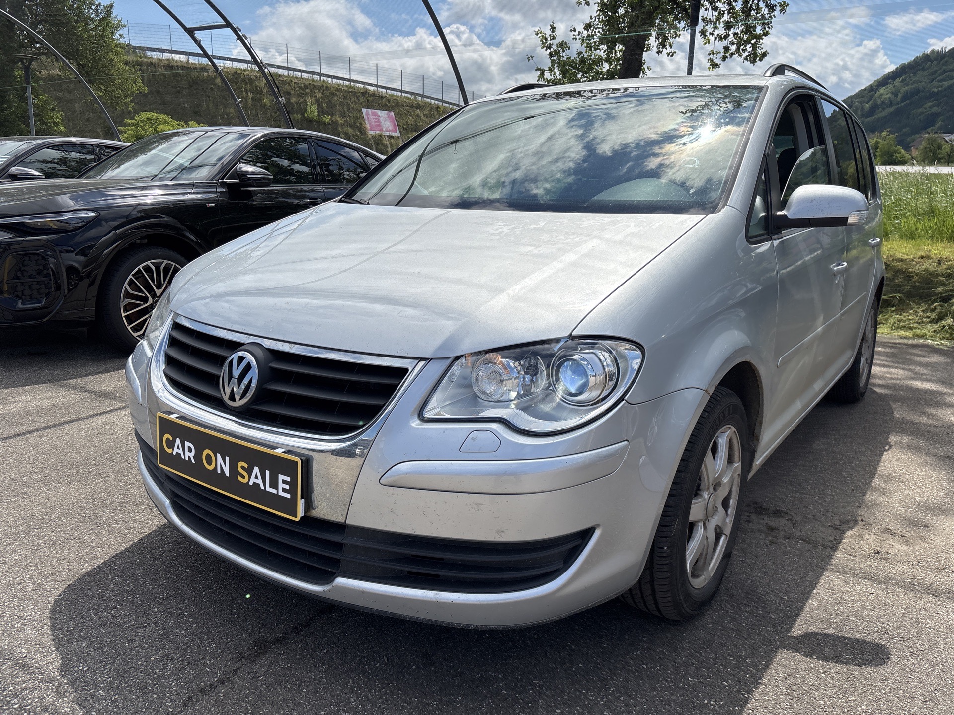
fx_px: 717
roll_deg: +0.3
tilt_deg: -11.8
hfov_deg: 67.3
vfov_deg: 53.1
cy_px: 358
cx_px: 477
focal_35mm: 26
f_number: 1.6
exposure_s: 1/4630
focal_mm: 5.96
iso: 50
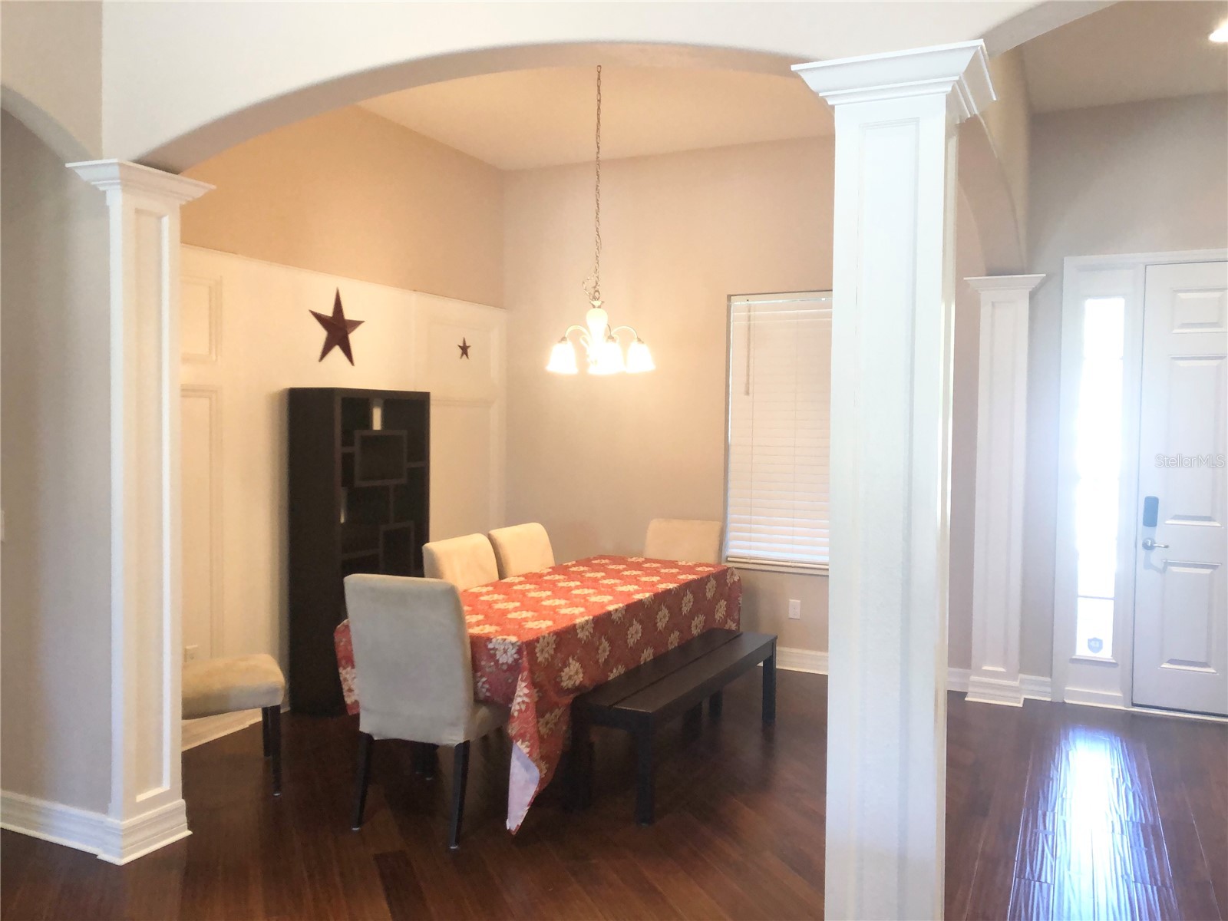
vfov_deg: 49.7
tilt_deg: -2.5
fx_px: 993
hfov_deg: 63.4
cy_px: 460
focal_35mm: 28
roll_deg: -0.4
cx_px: 614
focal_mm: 4
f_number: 1.8
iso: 160
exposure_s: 1/60
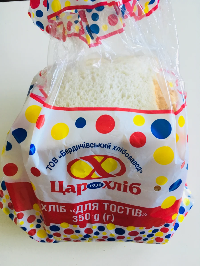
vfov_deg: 61.7
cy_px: 133
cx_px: 100
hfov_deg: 48.2
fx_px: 223
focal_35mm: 29
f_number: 2.2
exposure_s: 1/33
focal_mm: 4.15
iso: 50
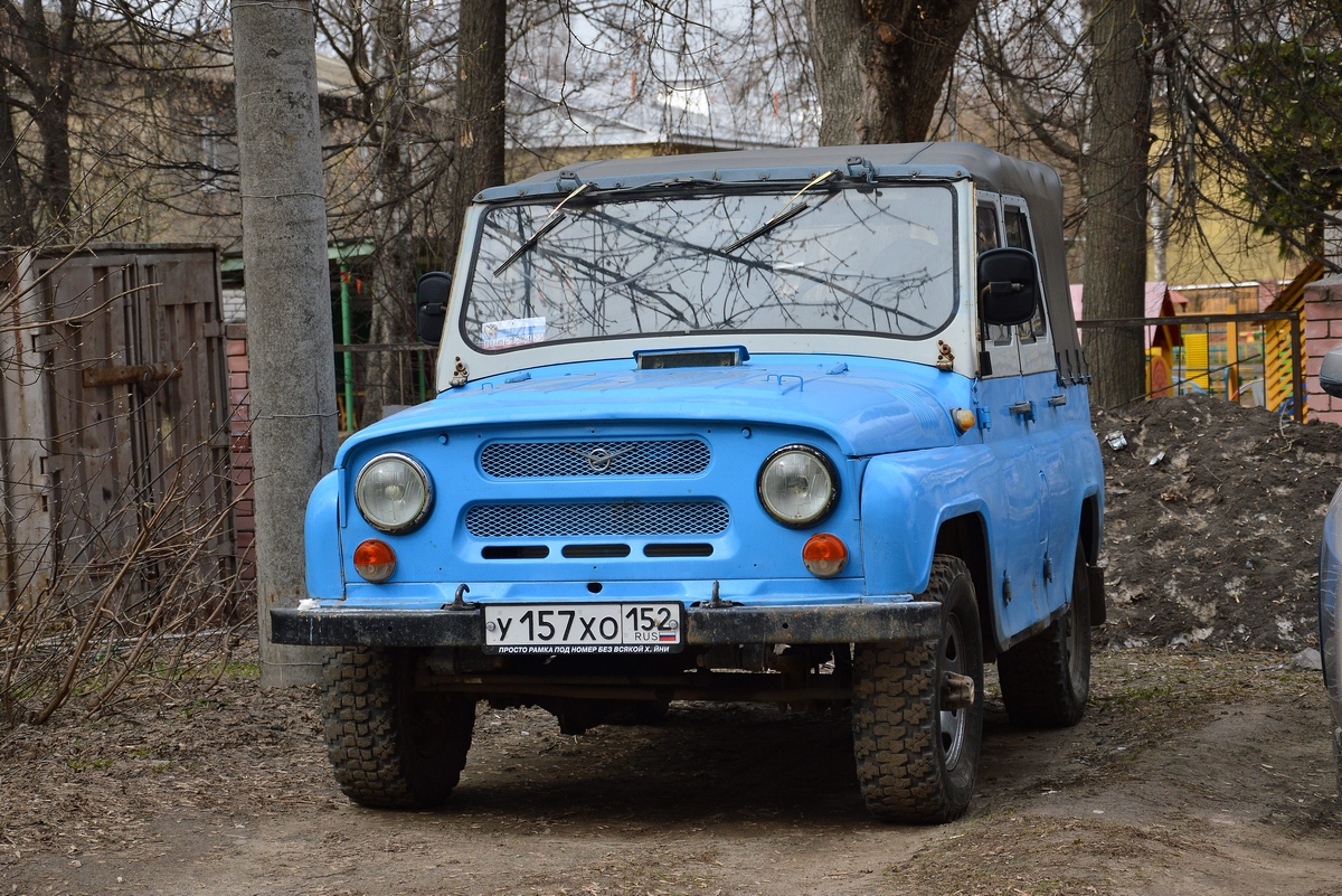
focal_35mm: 87
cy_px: 448
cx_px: 671
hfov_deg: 23.4
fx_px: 3244
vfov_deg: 15.7
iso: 200
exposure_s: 1/640
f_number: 5
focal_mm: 58
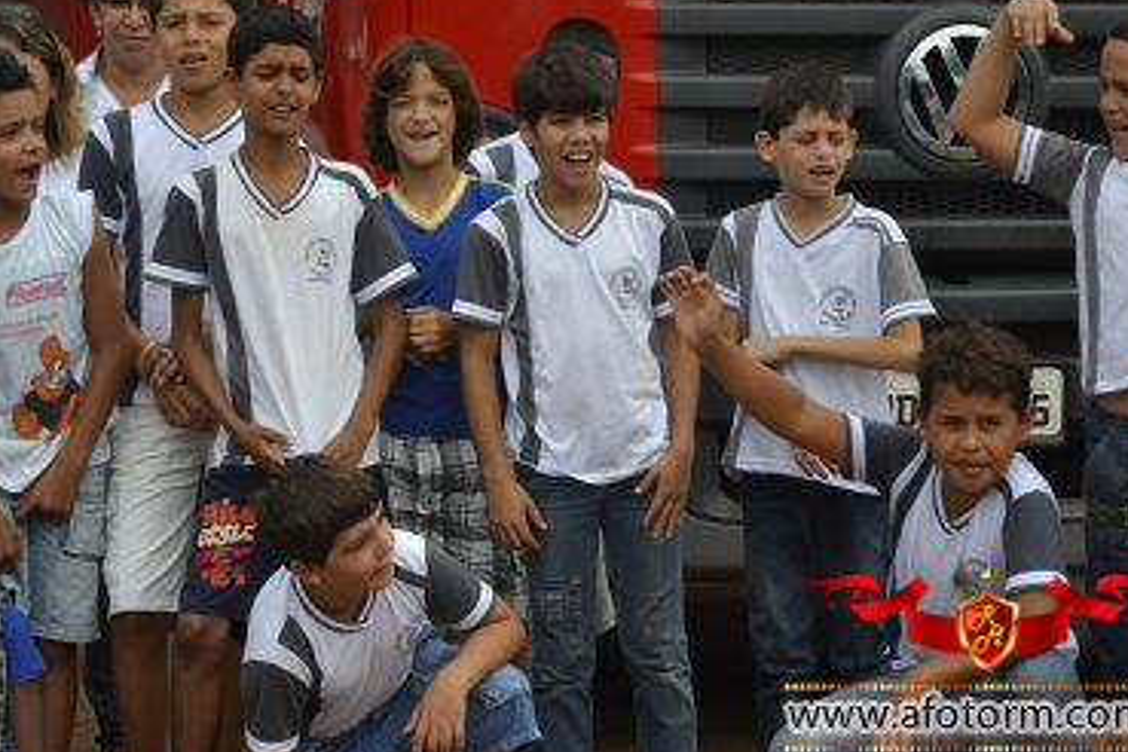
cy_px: 271
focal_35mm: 183
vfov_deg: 7.5
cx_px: 465
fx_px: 5734
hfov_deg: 11.2
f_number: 5.6
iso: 400
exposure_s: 1/1600
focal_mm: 90
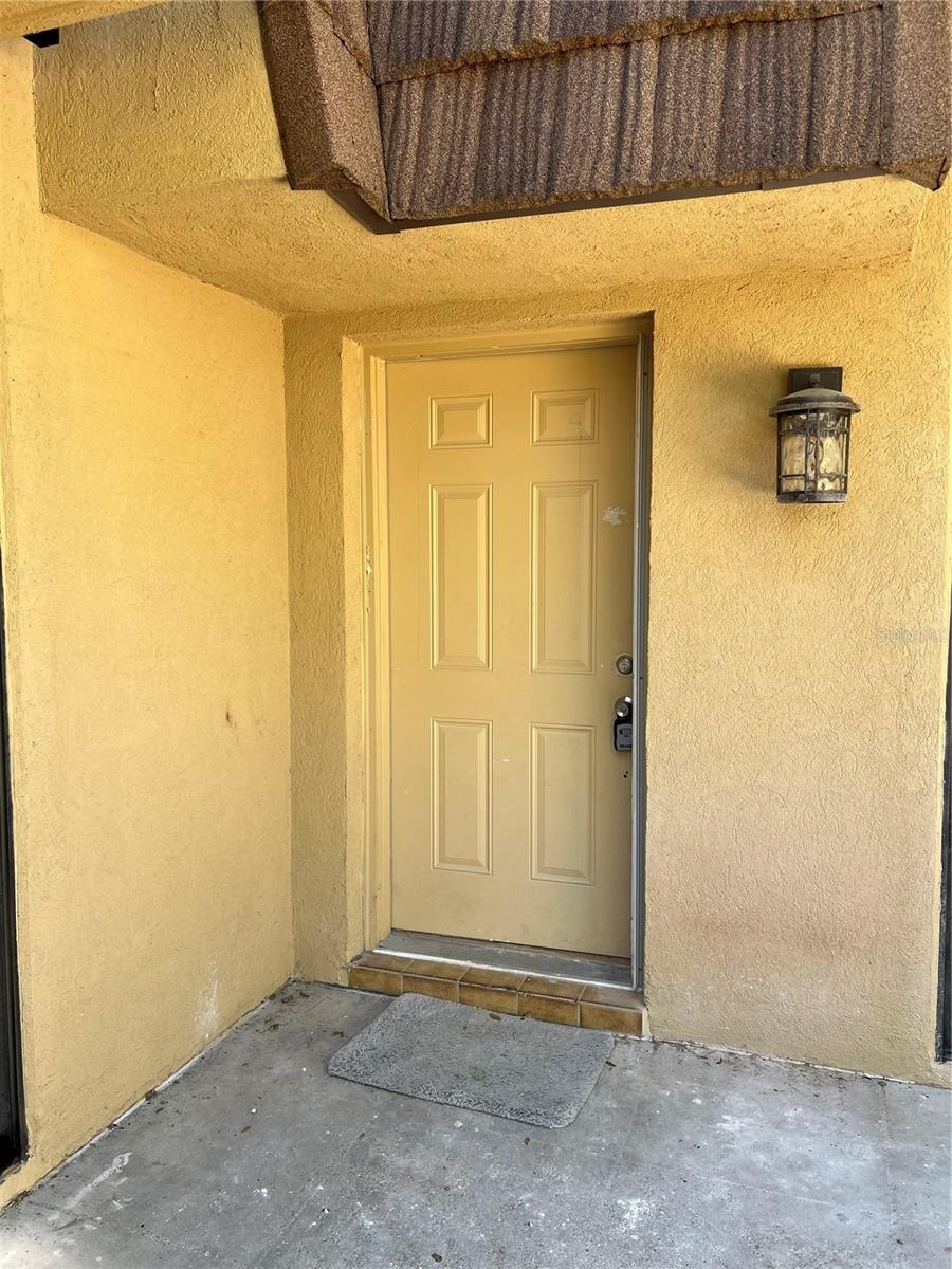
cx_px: 476
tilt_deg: -1.6
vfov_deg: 67.3
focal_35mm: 26
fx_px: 953
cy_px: 634
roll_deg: -0.1
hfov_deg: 53.1
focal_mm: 5.7
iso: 40
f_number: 1.5
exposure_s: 1/290
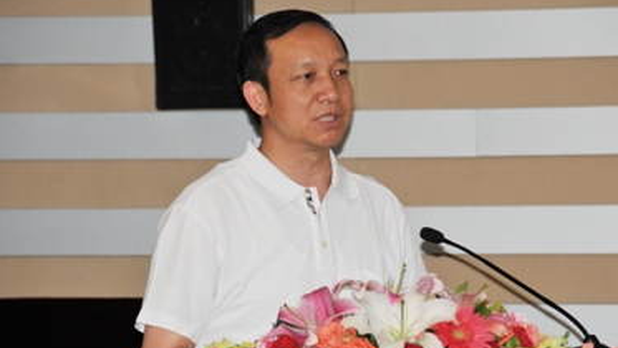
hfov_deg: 7.6
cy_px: 209
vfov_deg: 4.3
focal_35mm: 283
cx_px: 330
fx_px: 4638
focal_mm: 150
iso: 640
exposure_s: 1/125
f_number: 5.6
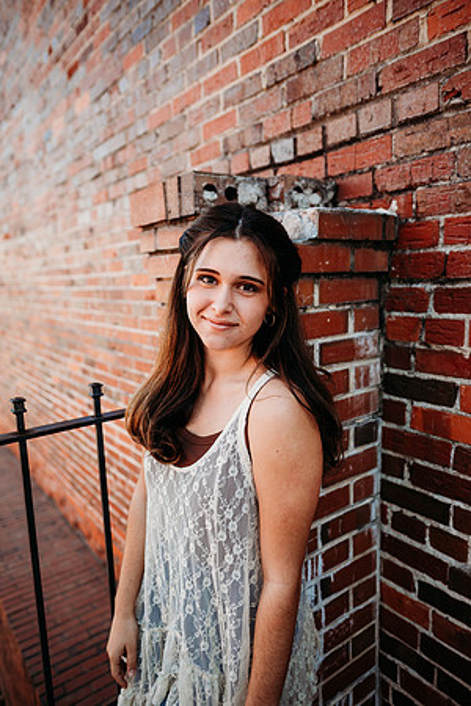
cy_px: 353
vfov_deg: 73.7
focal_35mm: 24
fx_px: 471
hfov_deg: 53.1
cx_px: 236
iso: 100
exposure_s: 1/400
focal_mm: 24
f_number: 2.2
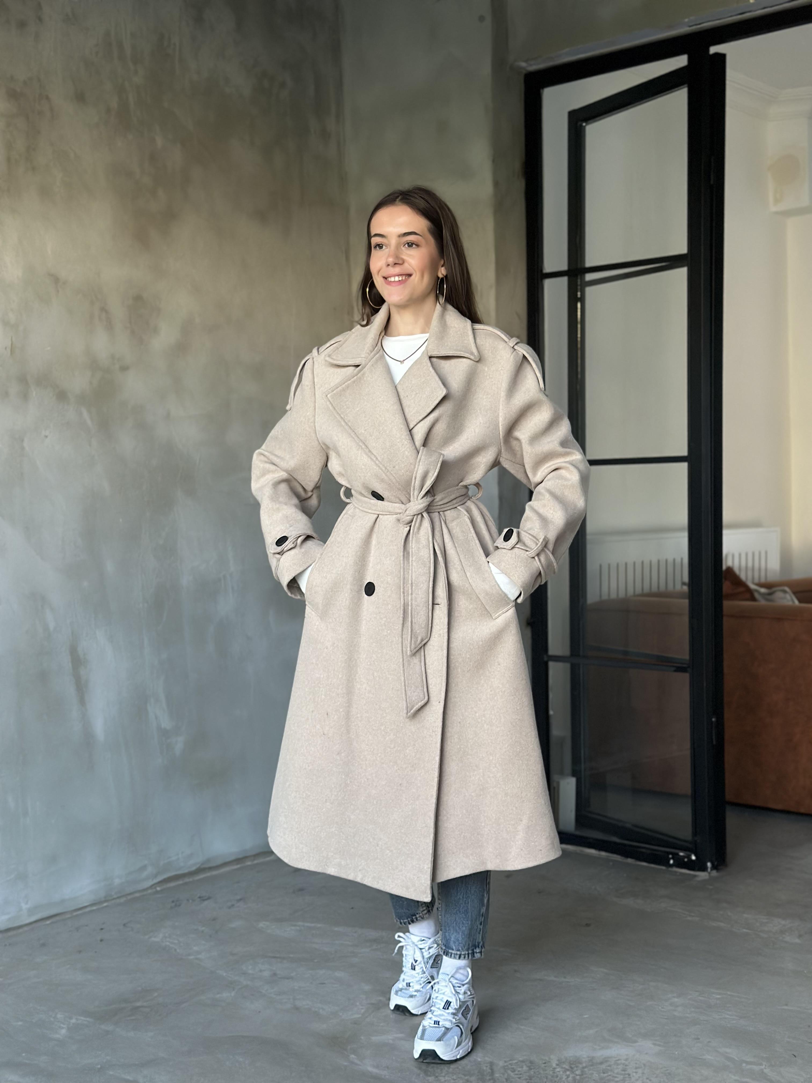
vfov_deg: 39.7
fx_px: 1501
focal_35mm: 48
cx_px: 406
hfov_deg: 30.3
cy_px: 542
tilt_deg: -1.6
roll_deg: +0.4
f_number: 1.78
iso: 200
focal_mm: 6.86
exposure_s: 1/60
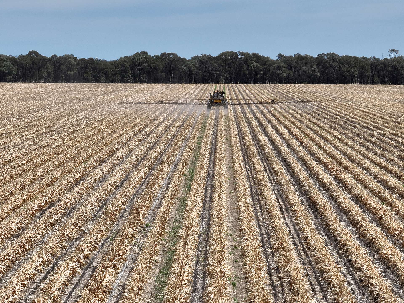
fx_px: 1879
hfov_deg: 12.3
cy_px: 152
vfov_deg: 9.2
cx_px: 202
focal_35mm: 161
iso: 100
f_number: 4.4
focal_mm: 29.85
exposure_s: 1/500
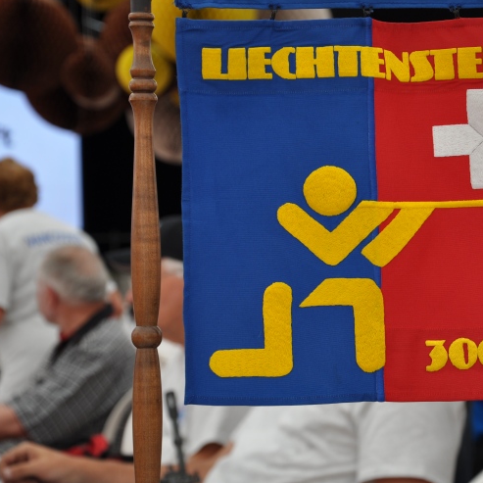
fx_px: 2021
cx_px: 362
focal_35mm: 128
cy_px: 231
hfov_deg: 13.6
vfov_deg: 13.6
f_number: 7.1
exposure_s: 1/200
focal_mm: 62
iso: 200
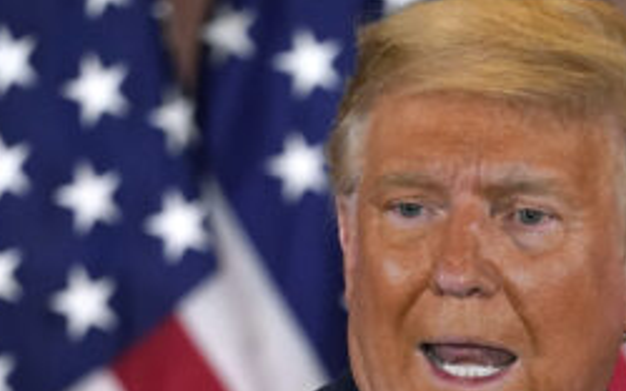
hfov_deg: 1.5
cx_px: 453
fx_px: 24522
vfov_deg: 0.9
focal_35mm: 1438
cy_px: 516
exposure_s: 1/500
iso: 5000
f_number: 6.3
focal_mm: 506
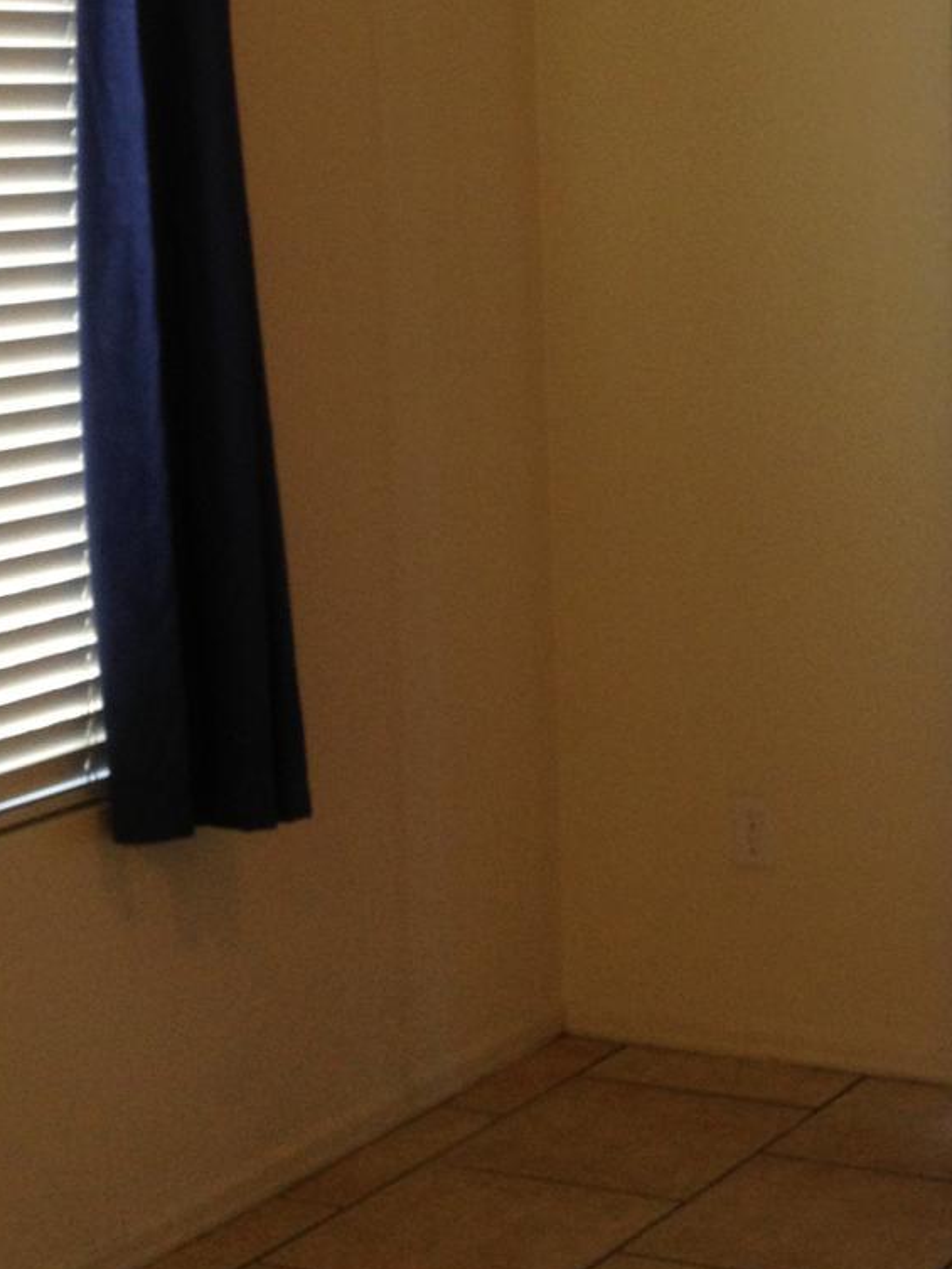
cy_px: 308
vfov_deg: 20.9
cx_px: 733
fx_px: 3409
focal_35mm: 93
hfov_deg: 15.8
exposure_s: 1/60
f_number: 2.4
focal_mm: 4.28
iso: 64
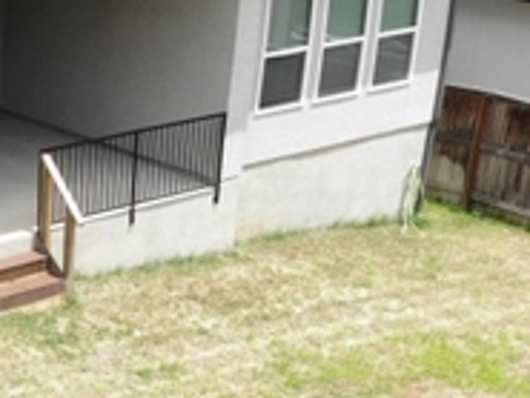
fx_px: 1272
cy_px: 341
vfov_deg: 17.6
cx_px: -74
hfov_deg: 22.1
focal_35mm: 83
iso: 100
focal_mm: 4.5
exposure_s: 1/636
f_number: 2.8
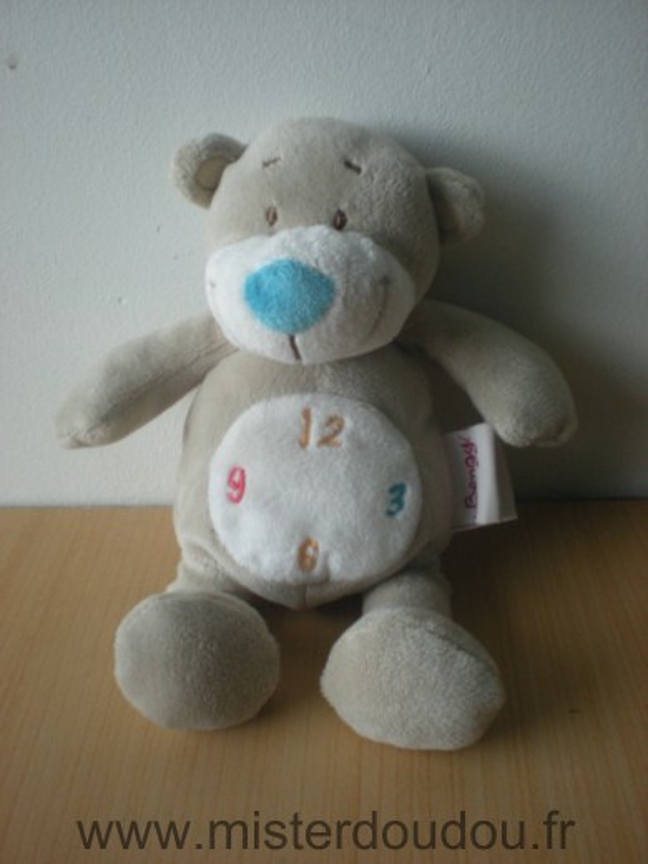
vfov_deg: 49.0
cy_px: 432
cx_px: 324
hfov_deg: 37.7
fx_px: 948
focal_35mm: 38
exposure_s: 1/8.7
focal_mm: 6.3
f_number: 3.1
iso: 200
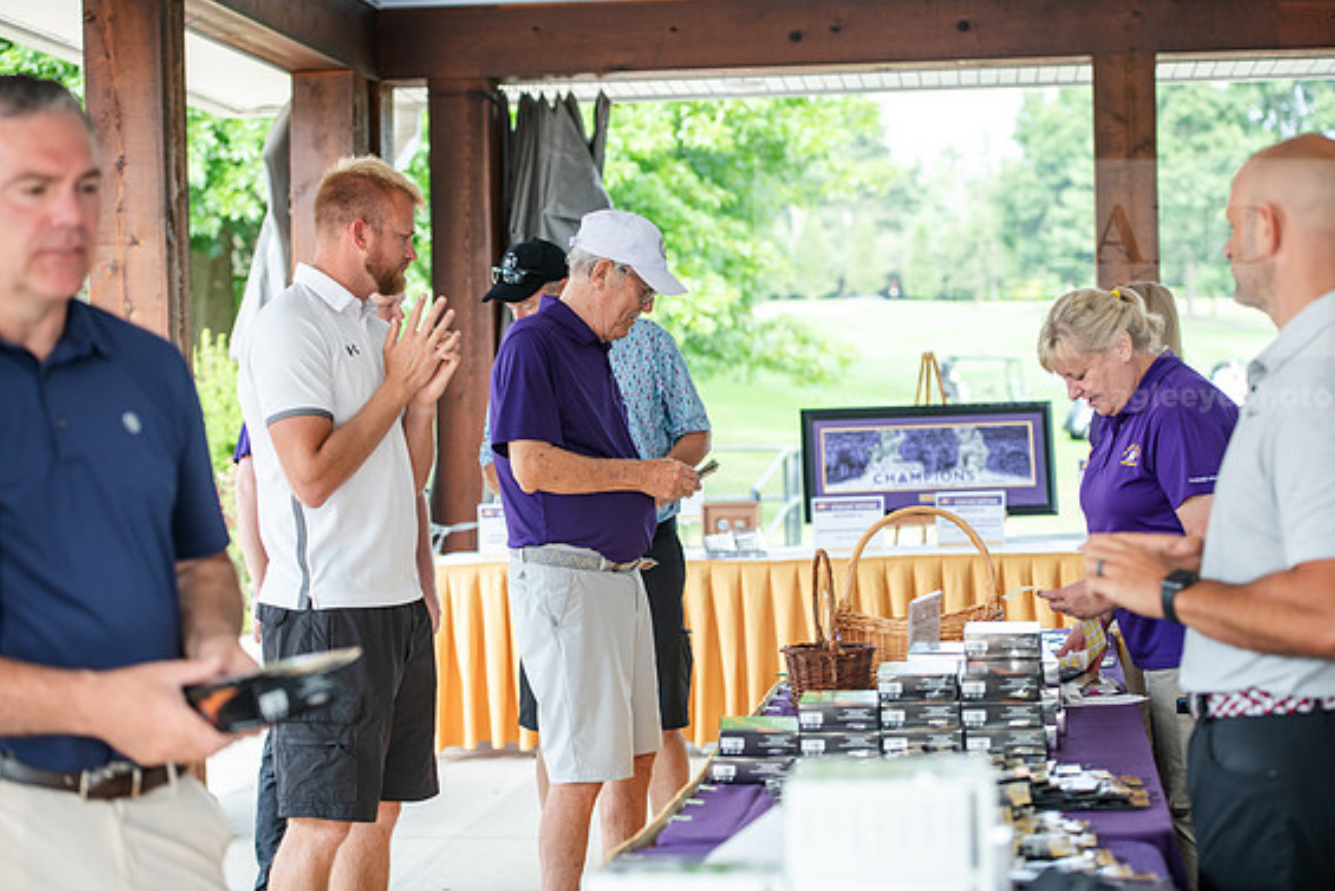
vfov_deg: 17.7
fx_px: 2856
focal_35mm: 77
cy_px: 446
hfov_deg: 26.3
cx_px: 683
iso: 250
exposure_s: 1/200
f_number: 3.5
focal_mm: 75
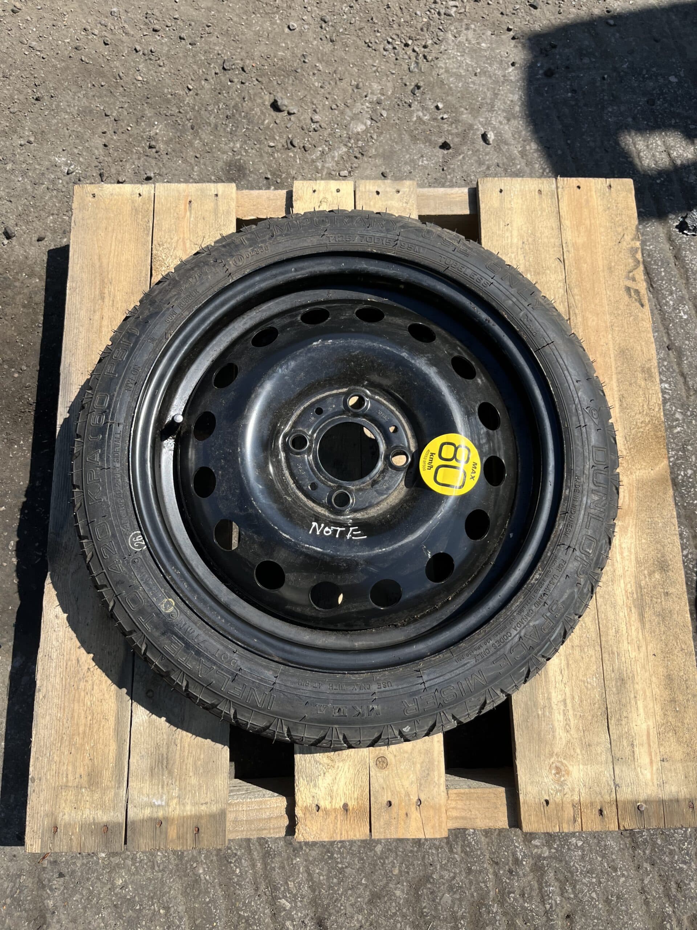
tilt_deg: -74.2
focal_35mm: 26
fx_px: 698
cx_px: 348
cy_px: 465
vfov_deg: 67.3
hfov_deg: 53.1
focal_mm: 5.1
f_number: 1.6
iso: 50
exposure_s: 1/2755
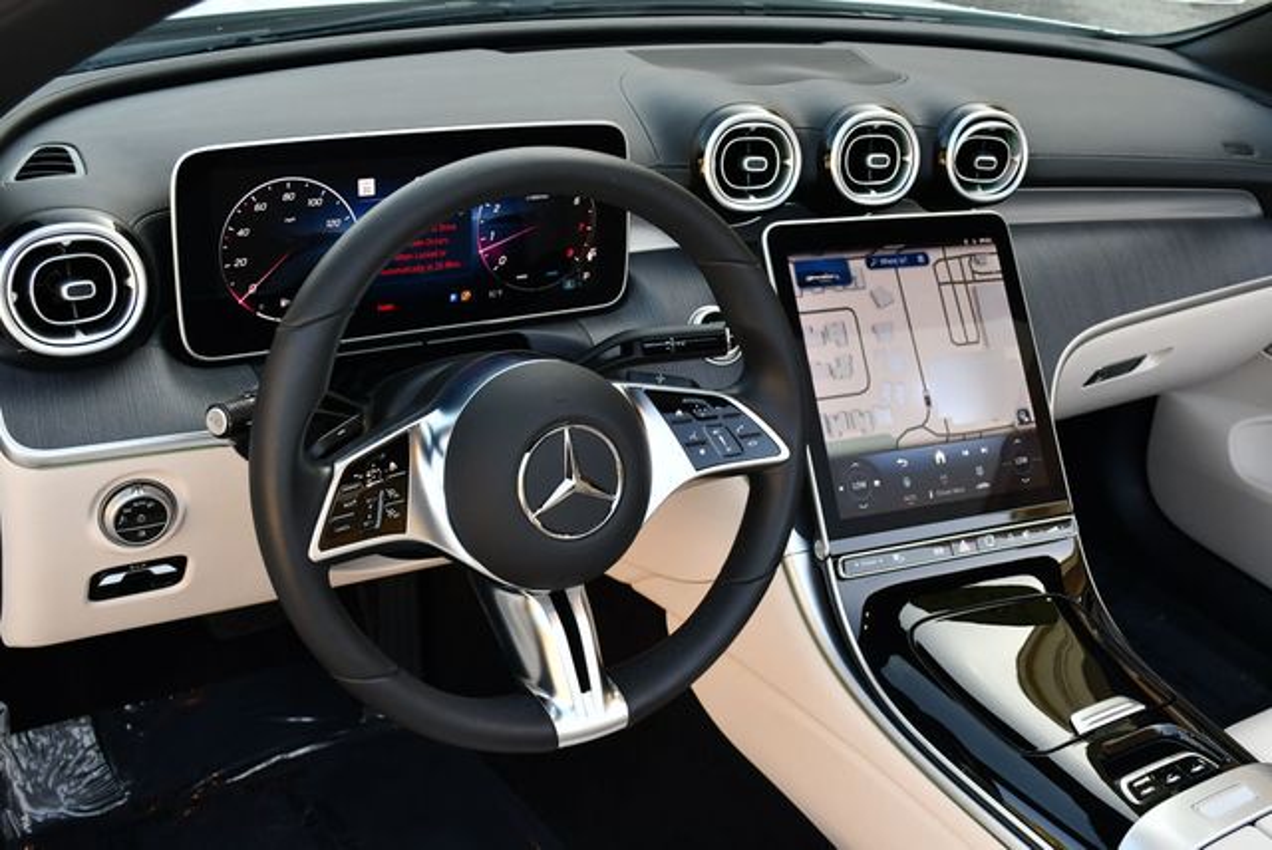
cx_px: 636
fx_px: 1415
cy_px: 425
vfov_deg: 33.5
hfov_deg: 48.4
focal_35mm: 40
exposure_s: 1/250
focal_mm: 20
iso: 400
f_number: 4.5
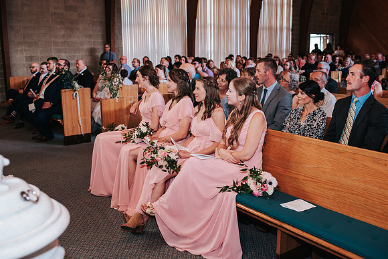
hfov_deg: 53.2
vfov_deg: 37.0
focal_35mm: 36
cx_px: 194
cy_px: 130
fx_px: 387
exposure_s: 1/125
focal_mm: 35
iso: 1000
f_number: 3.2
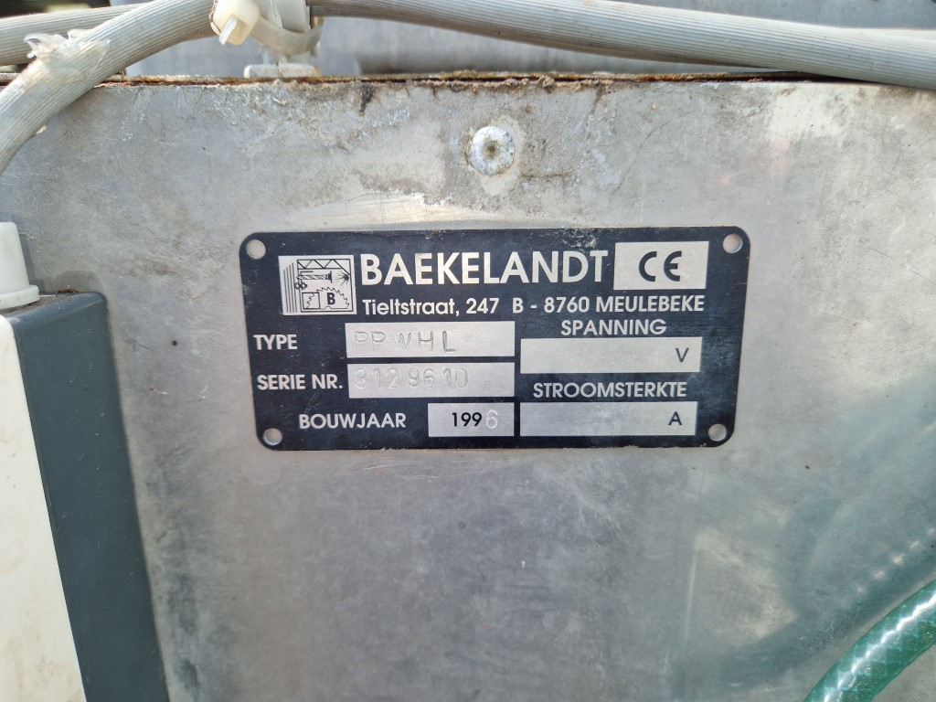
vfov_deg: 58.9
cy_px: 351
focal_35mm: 23
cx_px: 468
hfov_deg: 73.9
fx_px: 622
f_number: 1.8
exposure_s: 1/522
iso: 50
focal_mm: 5.4
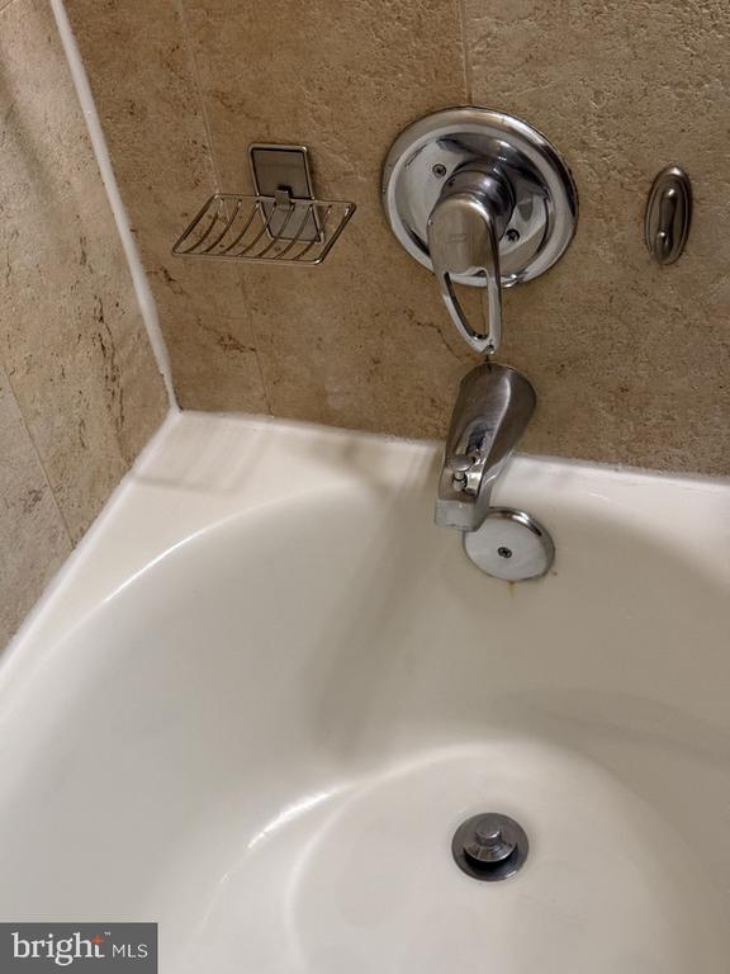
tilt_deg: -41.5
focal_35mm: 48
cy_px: 487
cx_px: 365
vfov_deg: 39.7
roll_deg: +9.6
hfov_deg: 30.3
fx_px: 1350
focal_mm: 6.76
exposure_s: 1/60
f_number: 1.78
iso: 200
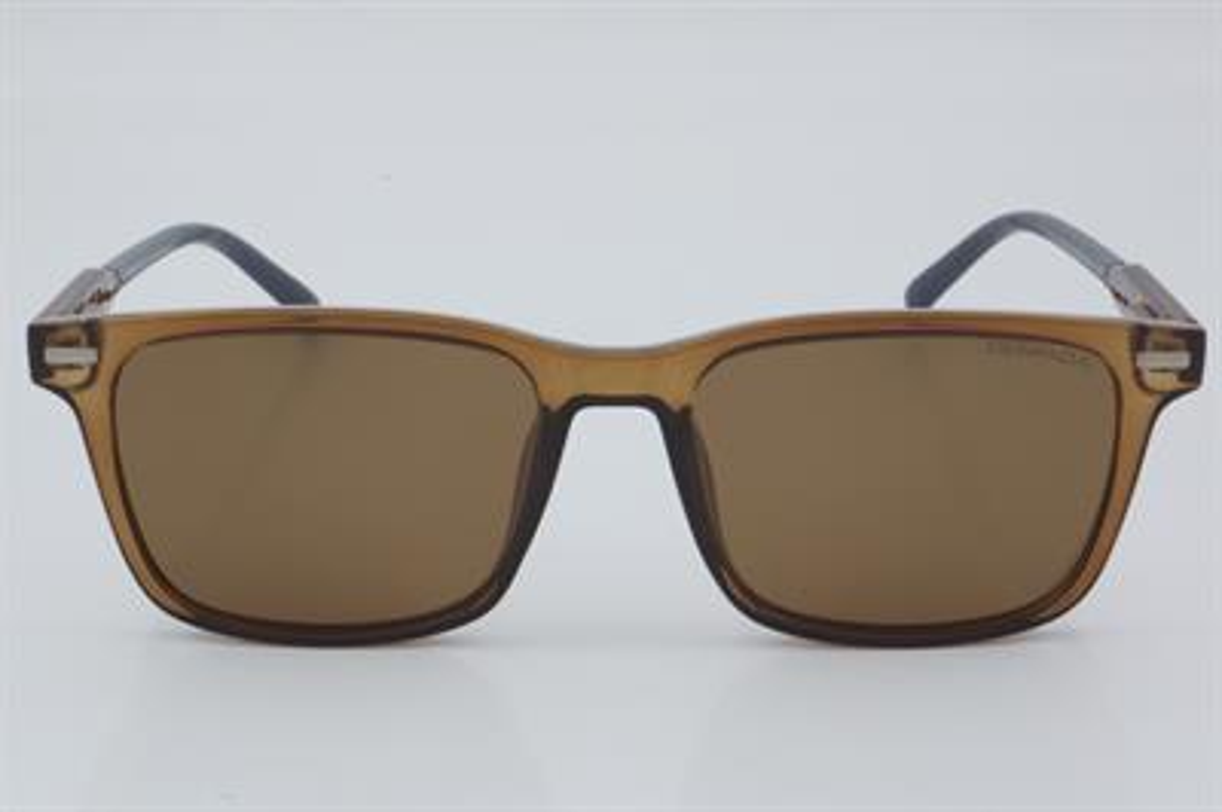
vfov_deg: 18.2
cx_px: 611
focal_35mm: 75
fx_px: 2544
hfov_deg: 27.0
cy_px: 406
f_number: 32
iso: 100
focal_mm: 50
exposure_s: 1/3
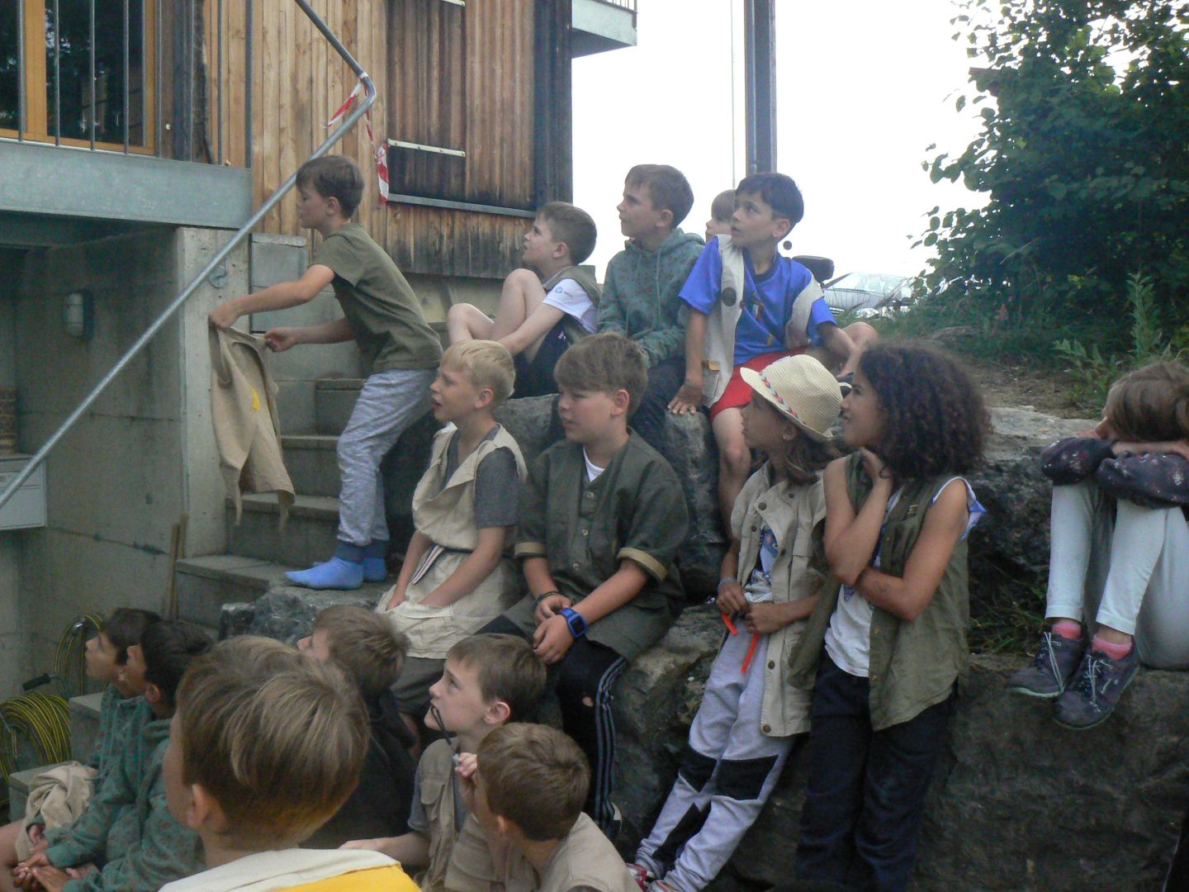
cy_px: 446
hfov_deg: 51.4
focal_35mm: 36
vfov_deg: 39.7
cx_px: 594
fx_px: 1237
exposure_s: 1/250
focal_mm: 6
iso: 400
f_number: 8
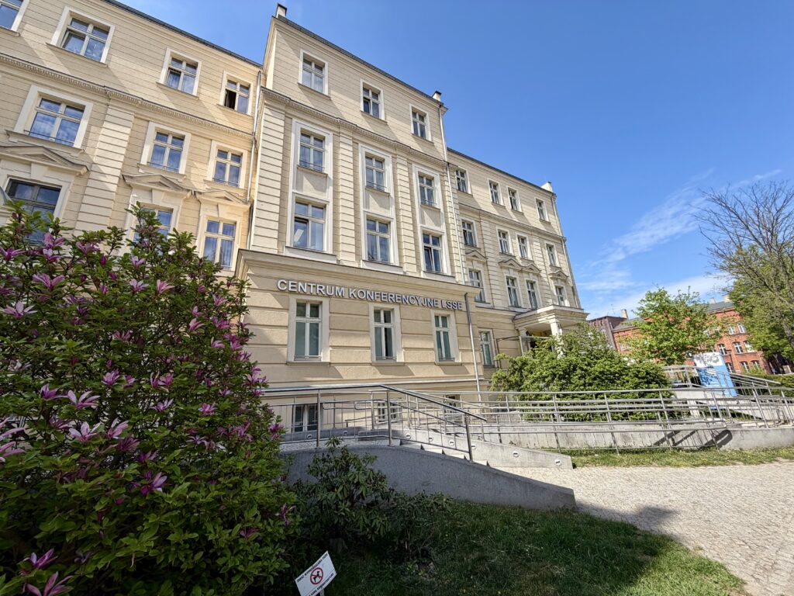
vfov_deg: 85.7
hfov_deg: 102.1
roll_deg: +3.5
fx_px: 321
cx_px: 397
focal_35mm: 14
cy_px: 298
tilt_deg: +17.4
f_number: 2.2
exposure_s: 1/770
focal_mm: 2.22
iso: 32
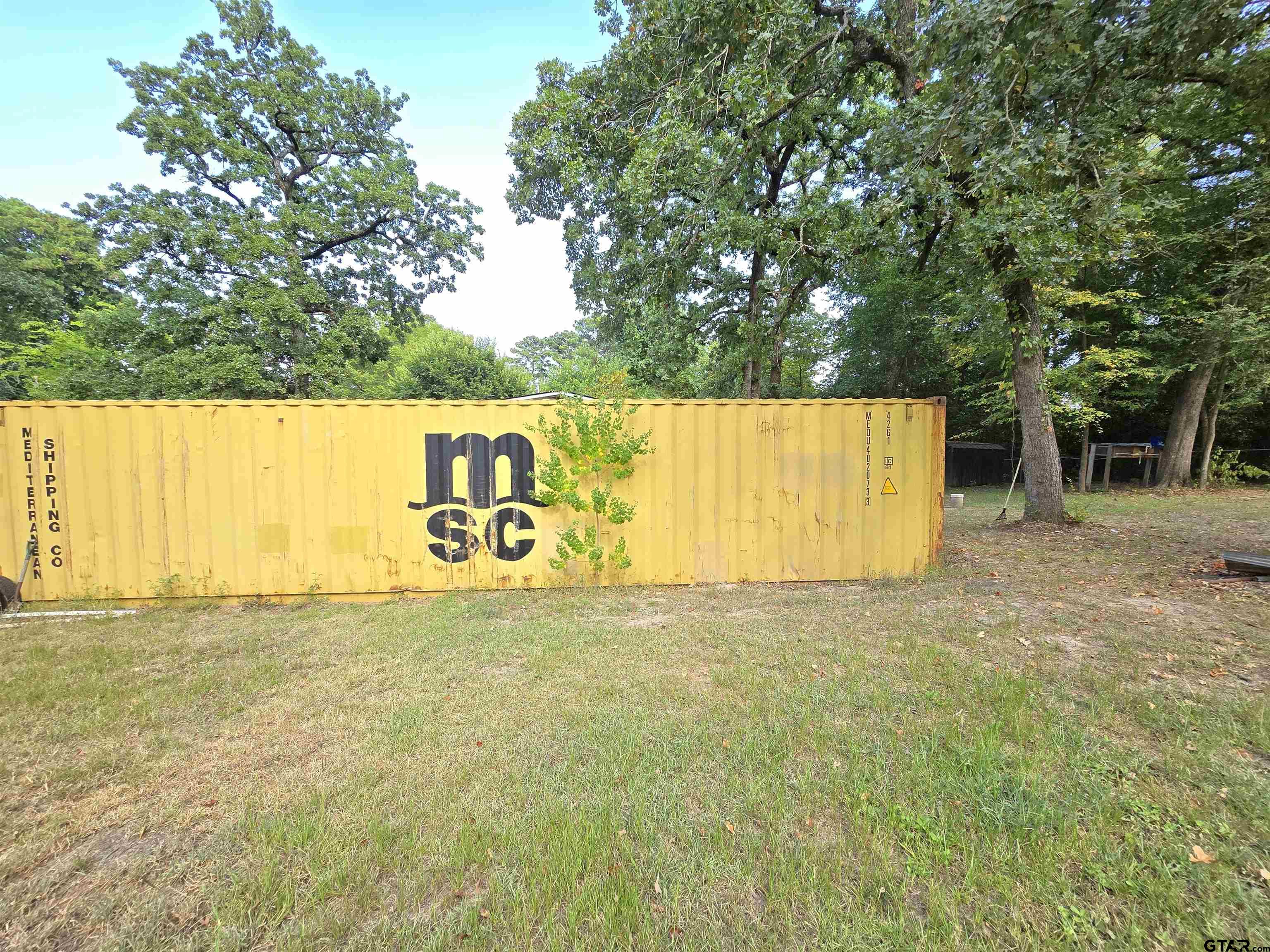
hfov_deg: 106.2
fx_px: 477
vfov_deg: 89.9
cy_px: 476
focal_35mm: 13
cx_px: 635
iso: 100
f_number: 2.2
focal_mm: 2.2
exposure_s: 1/359
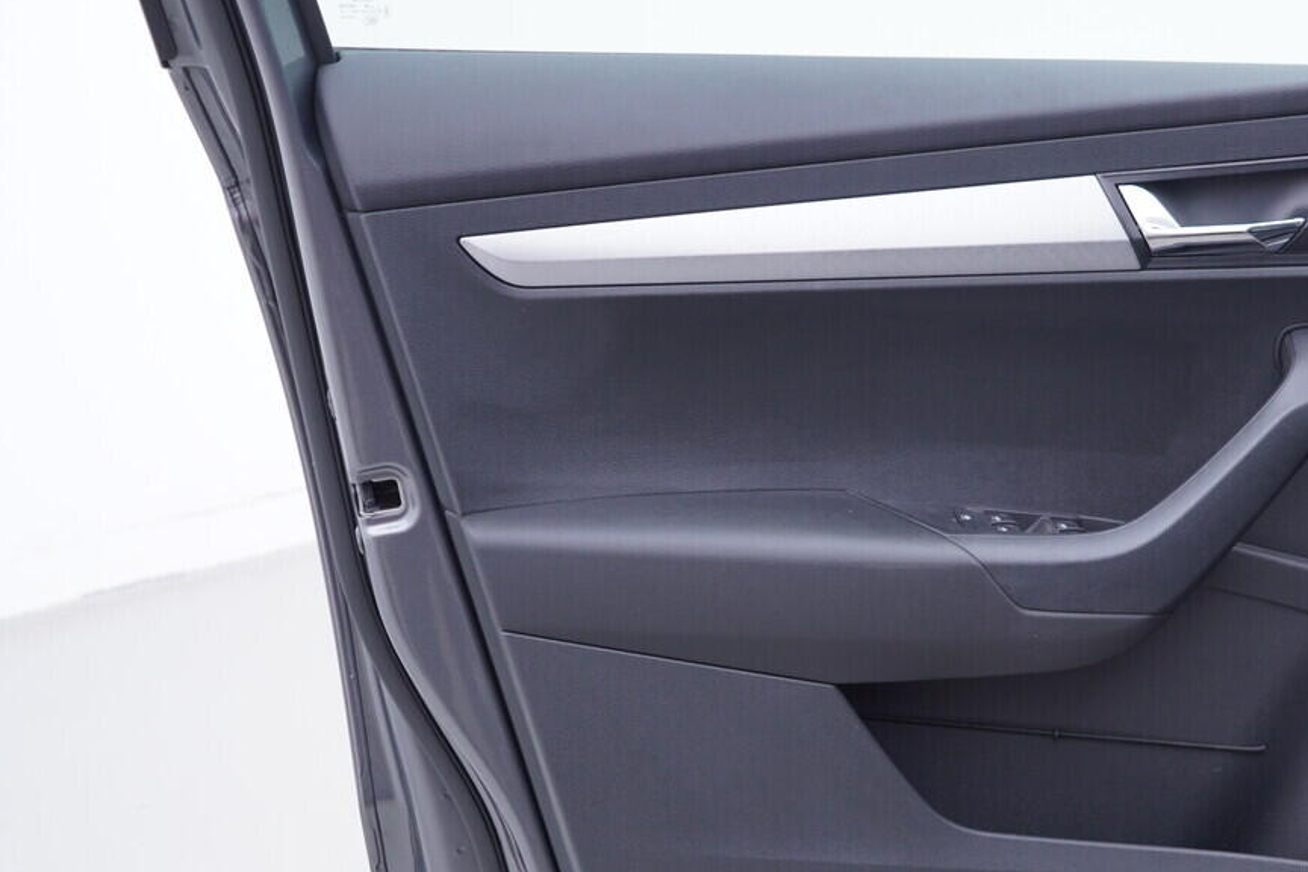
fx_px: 2180
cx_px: 1016
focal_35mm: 60
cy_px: 583
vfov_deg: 22.5
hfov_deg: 32.6
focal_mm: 24
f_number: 2.8
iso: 125
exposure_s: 1/40
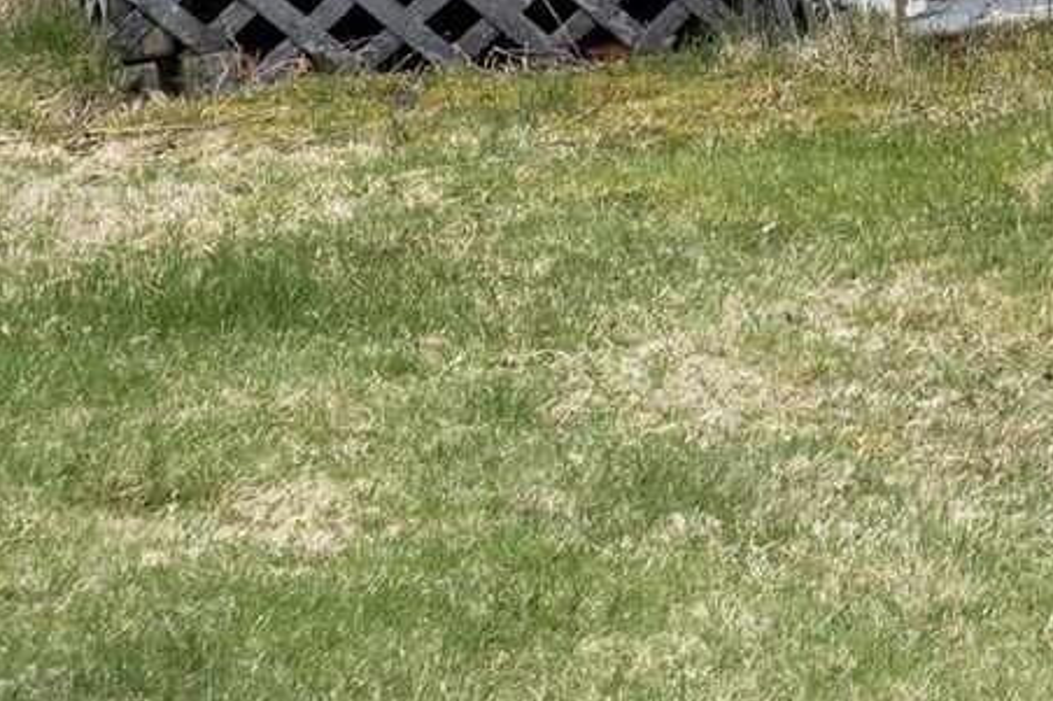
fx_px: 5760
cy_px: -1121
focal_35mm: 197
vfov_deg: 6.5
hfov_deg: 8.6
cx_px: 3201
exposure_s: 1/1000
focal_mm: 29
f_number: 5.6
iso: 200
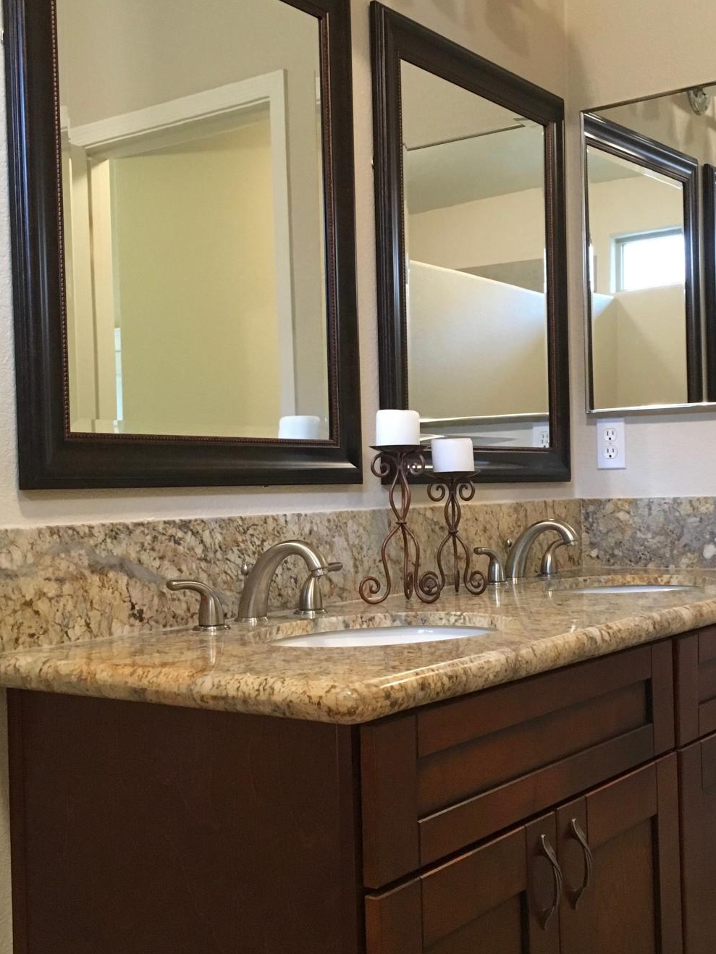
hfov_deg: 32.8
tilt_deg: -0.6
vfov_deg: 42.9
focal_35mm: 44
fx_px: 1213
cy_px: 500
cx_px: 426
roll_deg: +1.6
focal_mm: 4.15
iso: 200
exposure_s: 1/30
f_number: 2.2
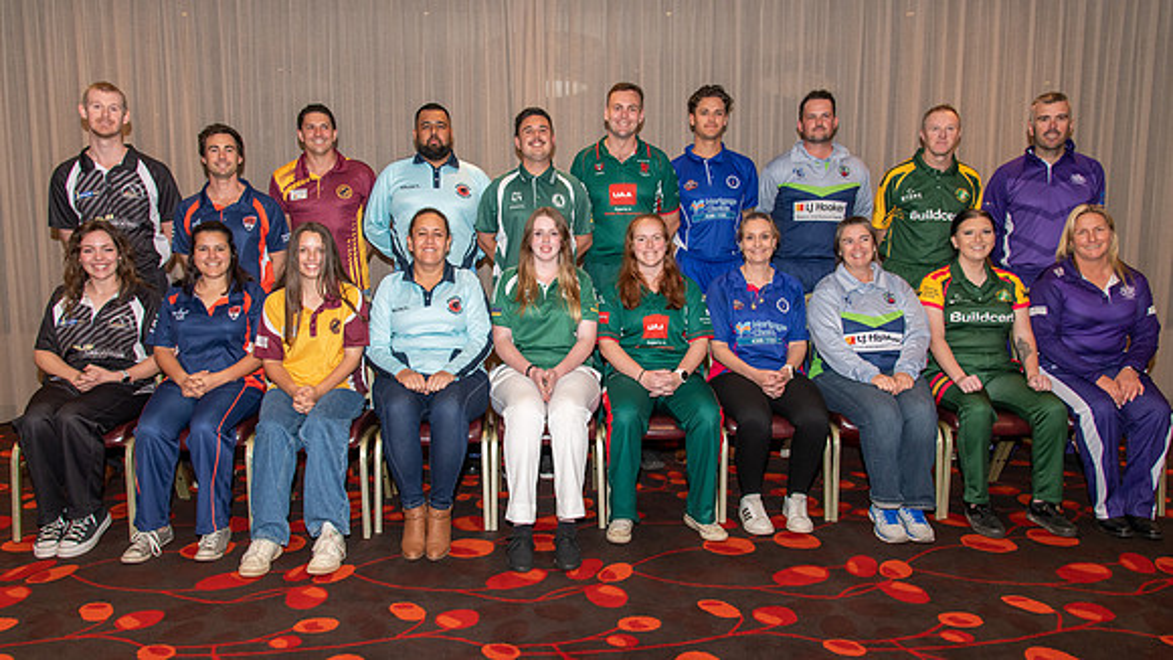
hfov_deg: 70.8
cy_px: 325
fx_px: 825
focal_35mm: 27
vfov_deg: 43.6
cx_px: 565
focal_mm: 24
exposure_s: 1/60
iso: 800
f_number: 5.6
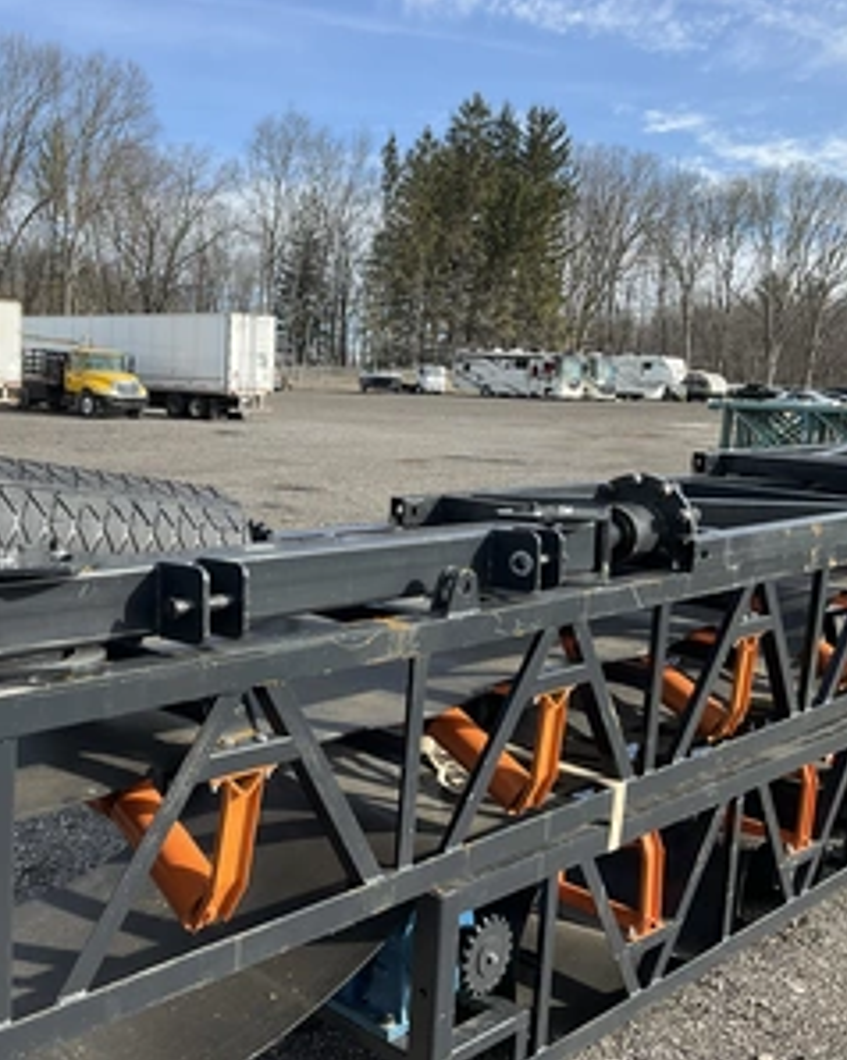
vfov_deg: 48.0
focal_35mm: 38
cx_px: 224
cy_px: 530
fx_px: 1192
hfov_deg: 38.2
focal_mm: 3
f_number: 1.8
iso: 25
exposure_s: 1/842
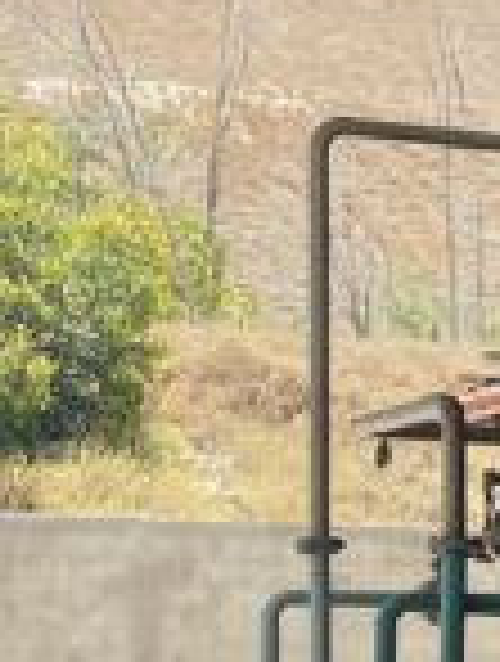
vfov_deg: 13.2
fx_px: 2819
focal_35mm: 147
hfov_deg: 8.9
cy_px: 673
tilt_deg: +0.9
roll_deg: +0.2
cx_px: 1320
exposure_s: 1/692
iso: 32
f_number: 1.6
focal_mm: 5.1
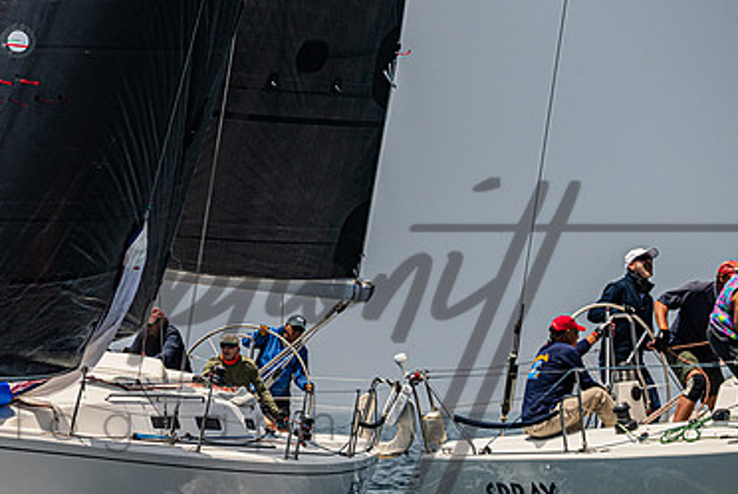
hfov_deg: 4.6
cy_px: 310
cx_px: 184
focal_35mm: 450
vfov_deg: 3.1
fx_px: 9236
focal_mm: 240
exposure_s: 1/6400
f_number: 6.3
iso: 400
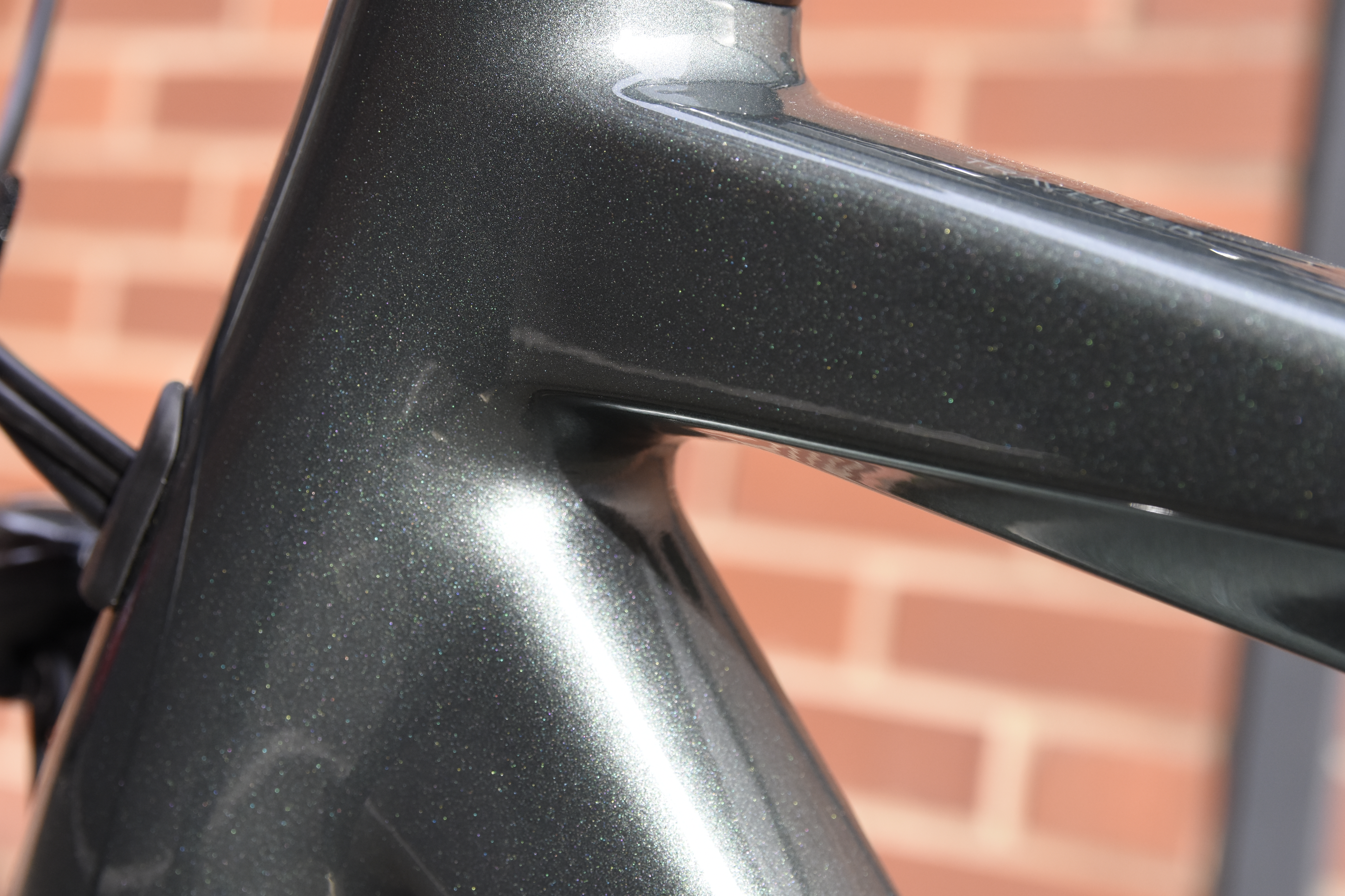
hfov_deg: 27.0
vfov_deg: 18.2
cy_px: 448
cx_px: 672
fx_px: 2802
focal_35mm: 75
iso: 640
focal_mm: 50
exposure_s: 1/320
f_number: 4.5
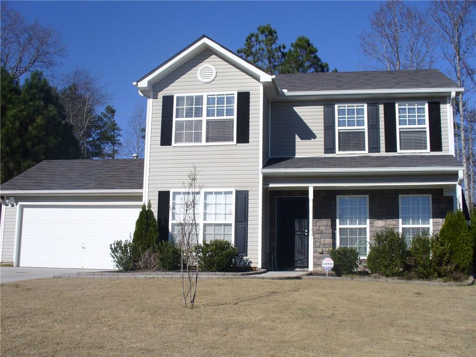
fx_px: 578
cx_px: 238
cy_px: 178
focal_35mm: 42
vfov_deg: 34.3
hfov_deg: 44.8
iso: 80
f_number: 5.8
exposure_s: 1/640
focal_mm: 7
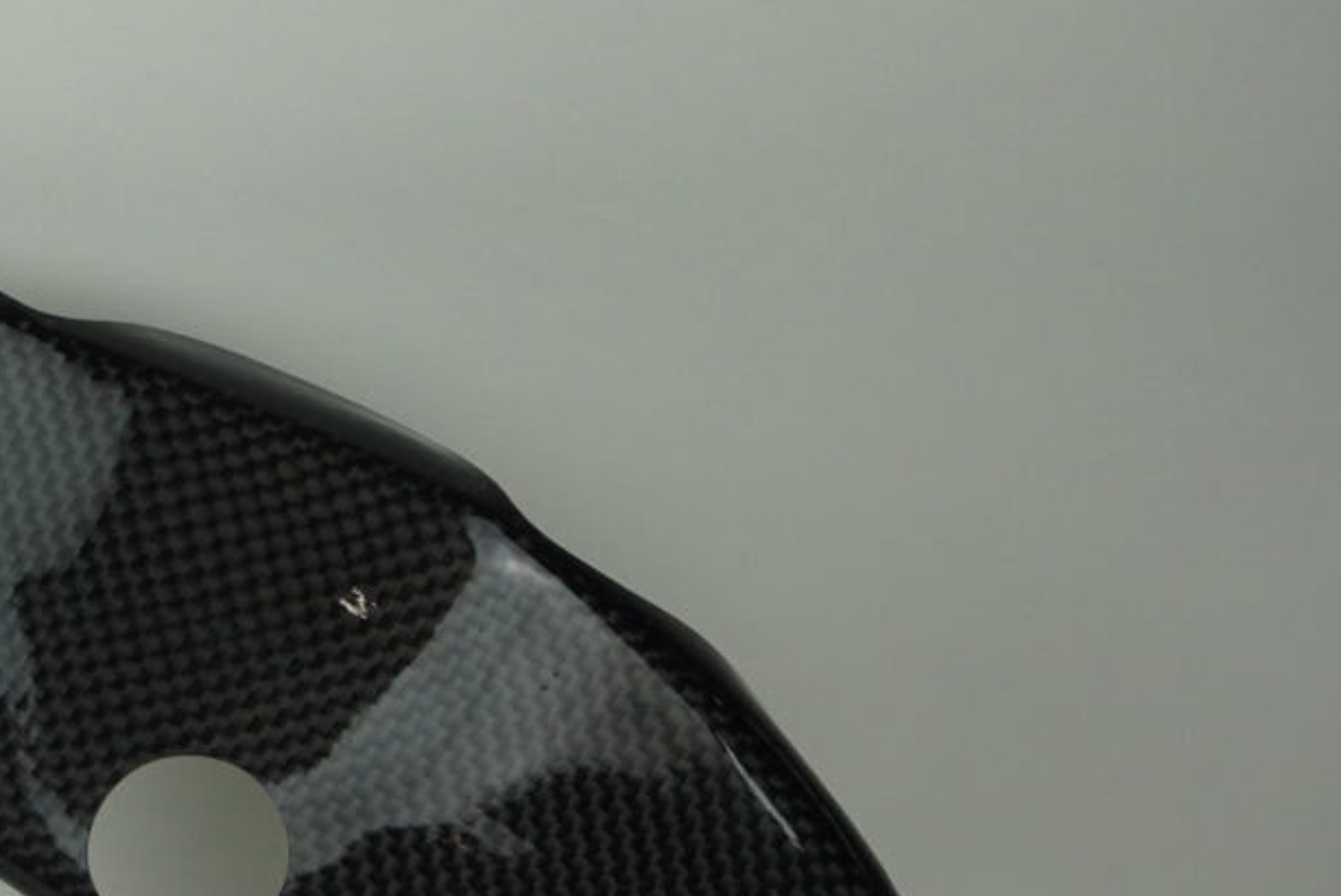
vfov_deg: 9.1
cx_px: -1182
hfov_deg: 12.4
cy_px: 895
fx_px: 5590
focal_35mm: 150
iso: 100
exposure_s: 1/40
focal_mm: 24
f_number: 5.6
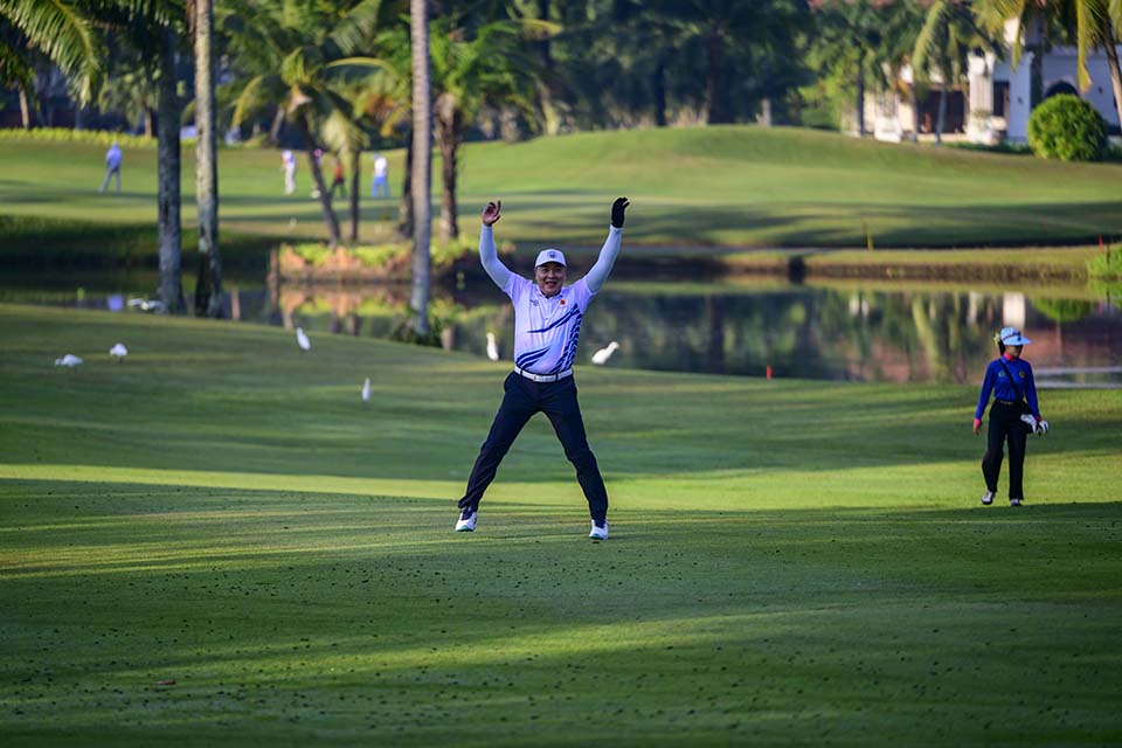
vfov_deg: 6.9
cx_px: 561
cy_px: 374
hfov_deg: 10.3
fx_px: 6233
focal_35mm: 200
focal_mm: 200
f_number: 2.8
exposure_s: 1/3200
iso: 500
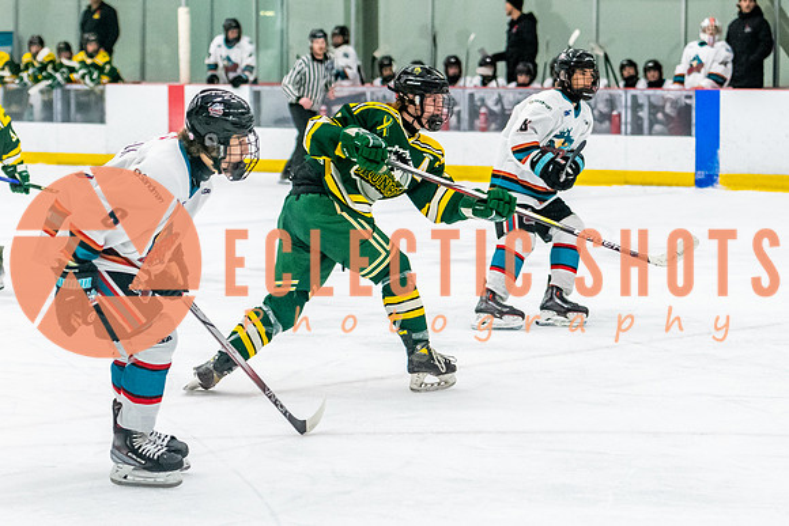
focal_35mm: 133
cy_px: 280
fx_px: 2906
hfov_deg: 15.5
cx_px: 395
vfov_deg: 10.3
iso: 4000
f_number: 2.8
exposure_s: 1/800
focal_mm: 70
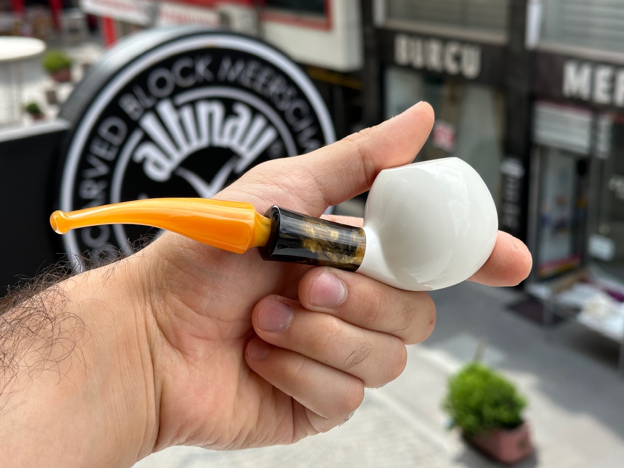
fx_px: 865
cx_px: 312
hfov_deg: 39.7
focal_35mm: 48
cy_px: 234
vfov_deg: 30.3
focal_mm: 6.86
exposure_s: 1/1157
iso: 64
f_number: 1.78
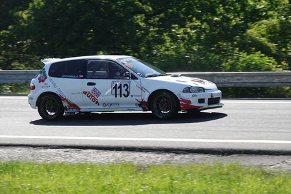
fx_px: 1123
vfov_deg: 9.9
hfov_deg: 14.8
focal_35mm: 139
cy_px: 97
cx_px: 146
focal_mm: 51.14
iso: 160
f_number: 4
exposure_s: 1/800
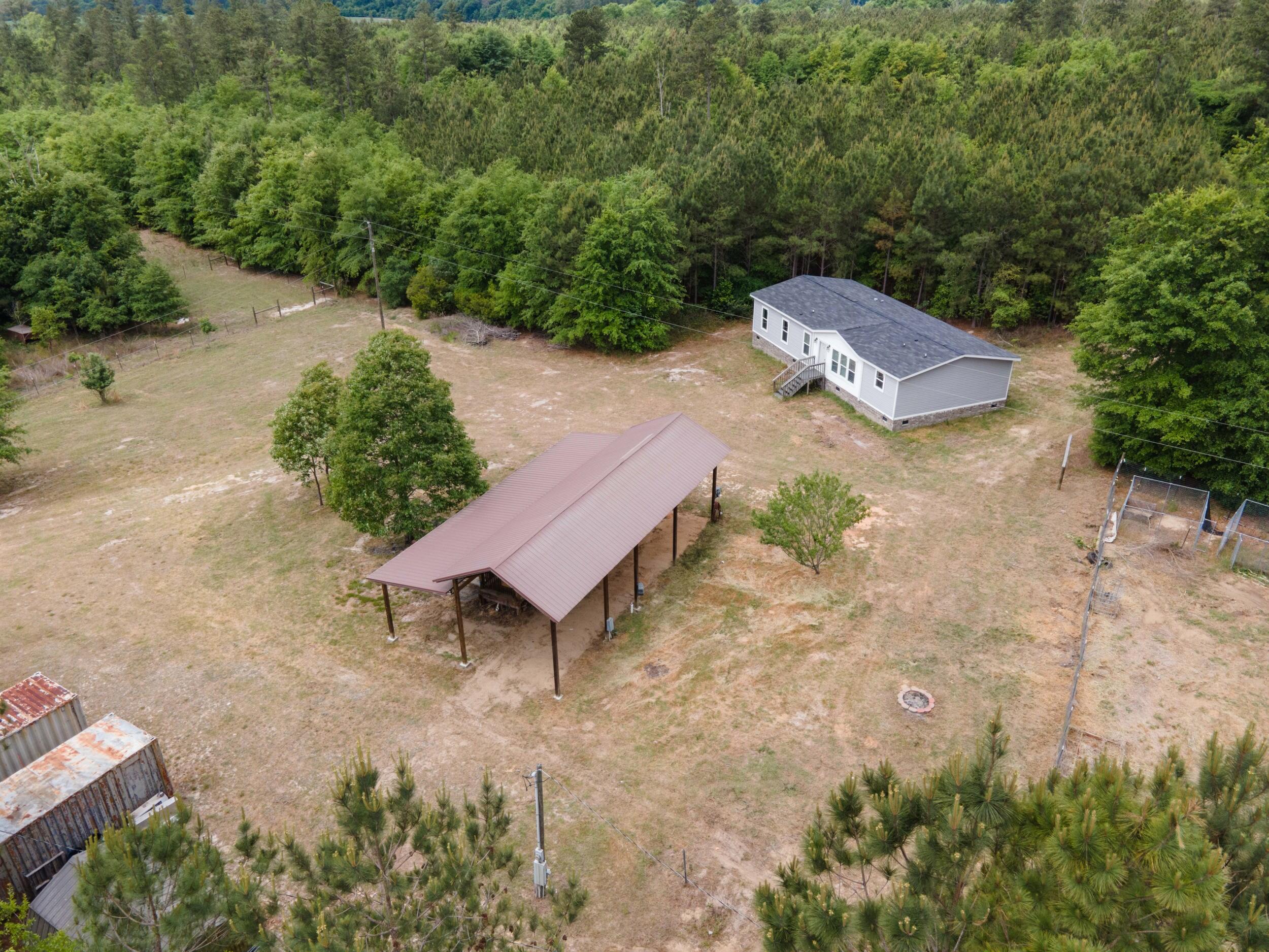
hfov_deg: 71.6
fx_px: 880
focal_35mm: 24
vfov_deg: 56.8
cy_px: 476
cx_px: 634
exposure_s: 1/320
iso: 100
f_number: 2.8
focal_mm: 4.5
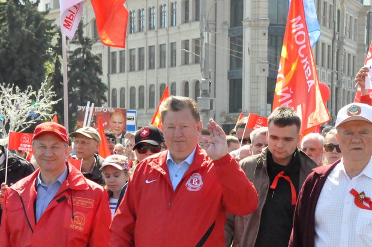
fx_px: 1270
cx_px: 234
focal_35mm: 123
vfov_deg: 11.1
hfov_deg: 16.6
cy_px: 203
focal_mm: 44
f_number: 8
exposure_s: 1/4000
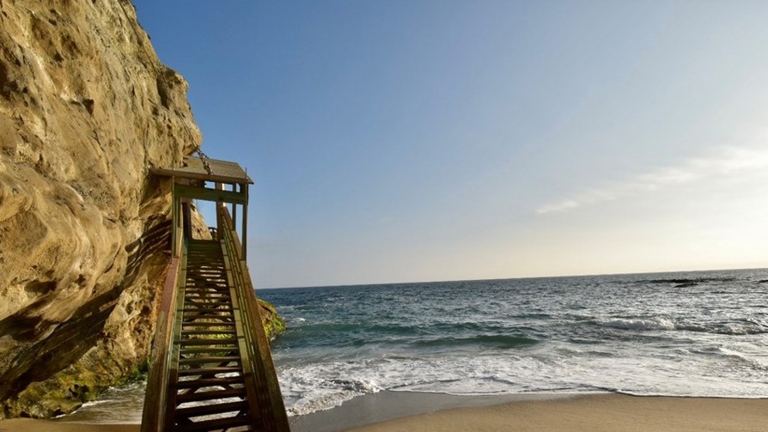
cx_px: 393
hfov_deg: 92.6
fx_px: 367
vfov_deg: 59.6
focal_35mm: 18
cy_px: 287
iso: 250
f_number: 11
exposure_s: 1/640
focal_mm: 10
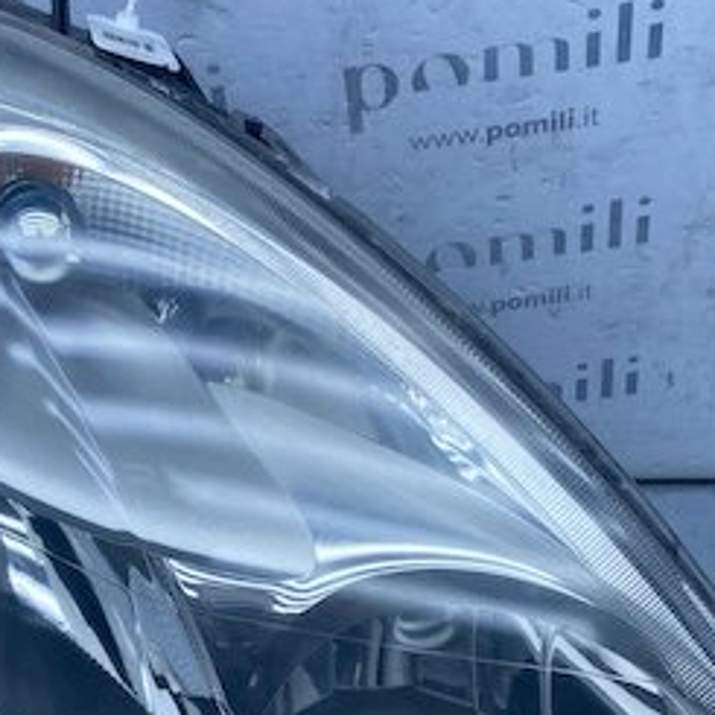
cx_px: 286
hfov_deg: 28.5
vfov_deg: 27.4
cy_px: 662
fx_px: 1402
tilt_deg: -52.4
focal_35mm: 60
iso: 32
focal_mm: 4.25
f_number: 1.8
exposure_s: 1/949
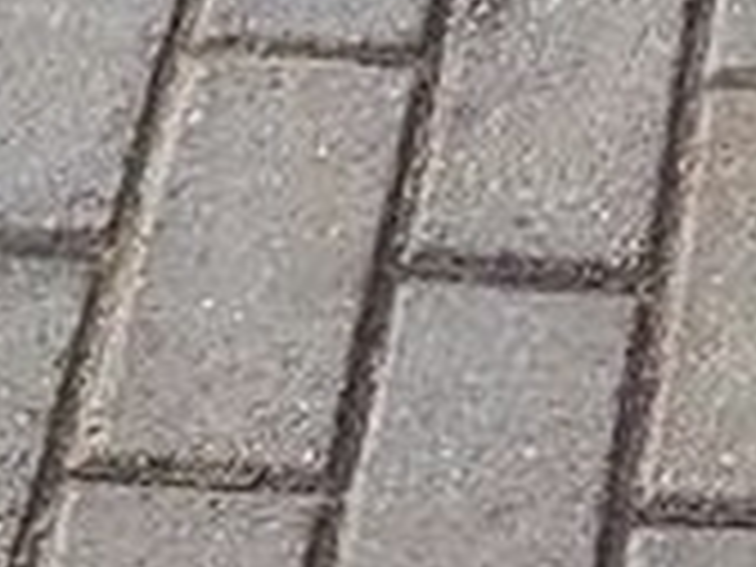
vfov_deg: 4.6
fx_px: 5198
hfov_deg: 8.2
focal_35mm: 238
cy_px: -2772
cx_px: 950
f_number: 1.79
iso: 50
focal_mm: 4.71
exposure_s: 1/1001
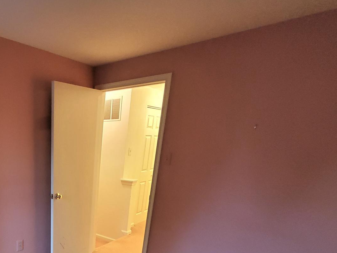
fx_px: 243
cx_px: 49
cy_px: 225
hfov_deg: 61.1
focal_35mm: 25
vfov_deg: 49.2
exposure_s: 1/29
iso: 1000
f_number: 2.2
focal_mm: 1.8
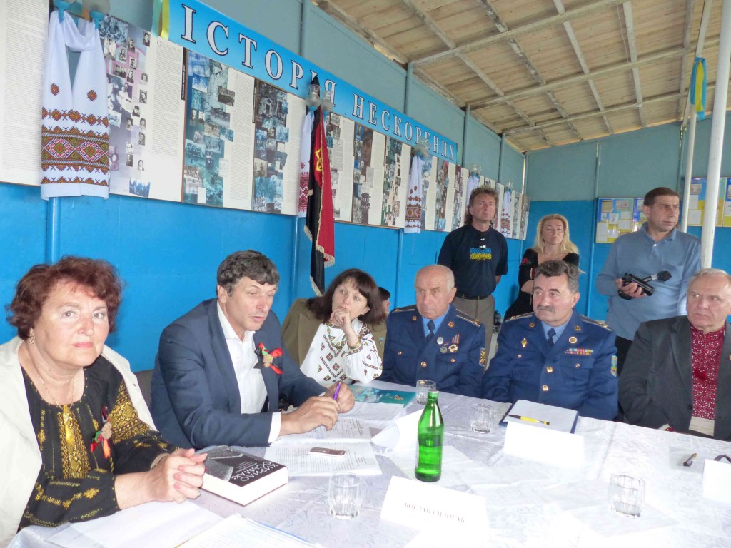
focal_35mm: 25
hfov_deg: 69.4
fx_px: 528
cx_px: 366
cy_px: 274
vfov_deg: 54.9
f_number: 2.8
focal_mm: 4.5
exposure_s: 1/60
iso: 250
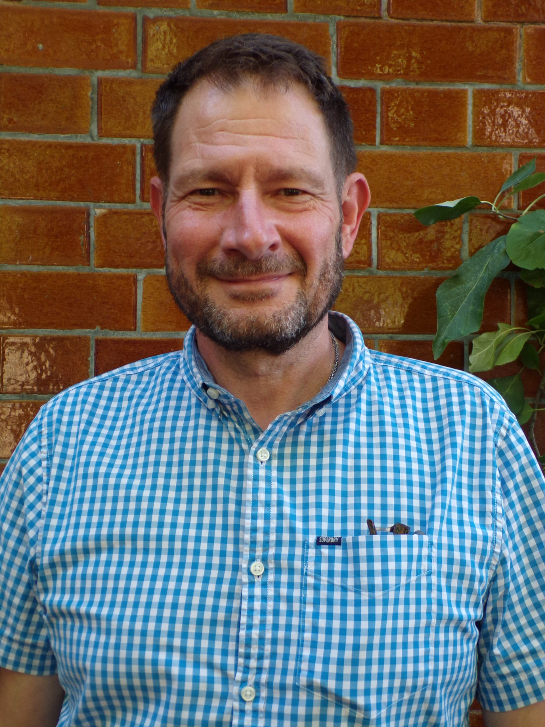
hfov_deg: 29.7
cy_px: 364
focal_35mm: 49
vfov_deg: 38.9
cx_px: 272
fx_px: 1029
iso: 80
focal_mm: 8.7
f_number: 3.5
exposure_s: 1/52
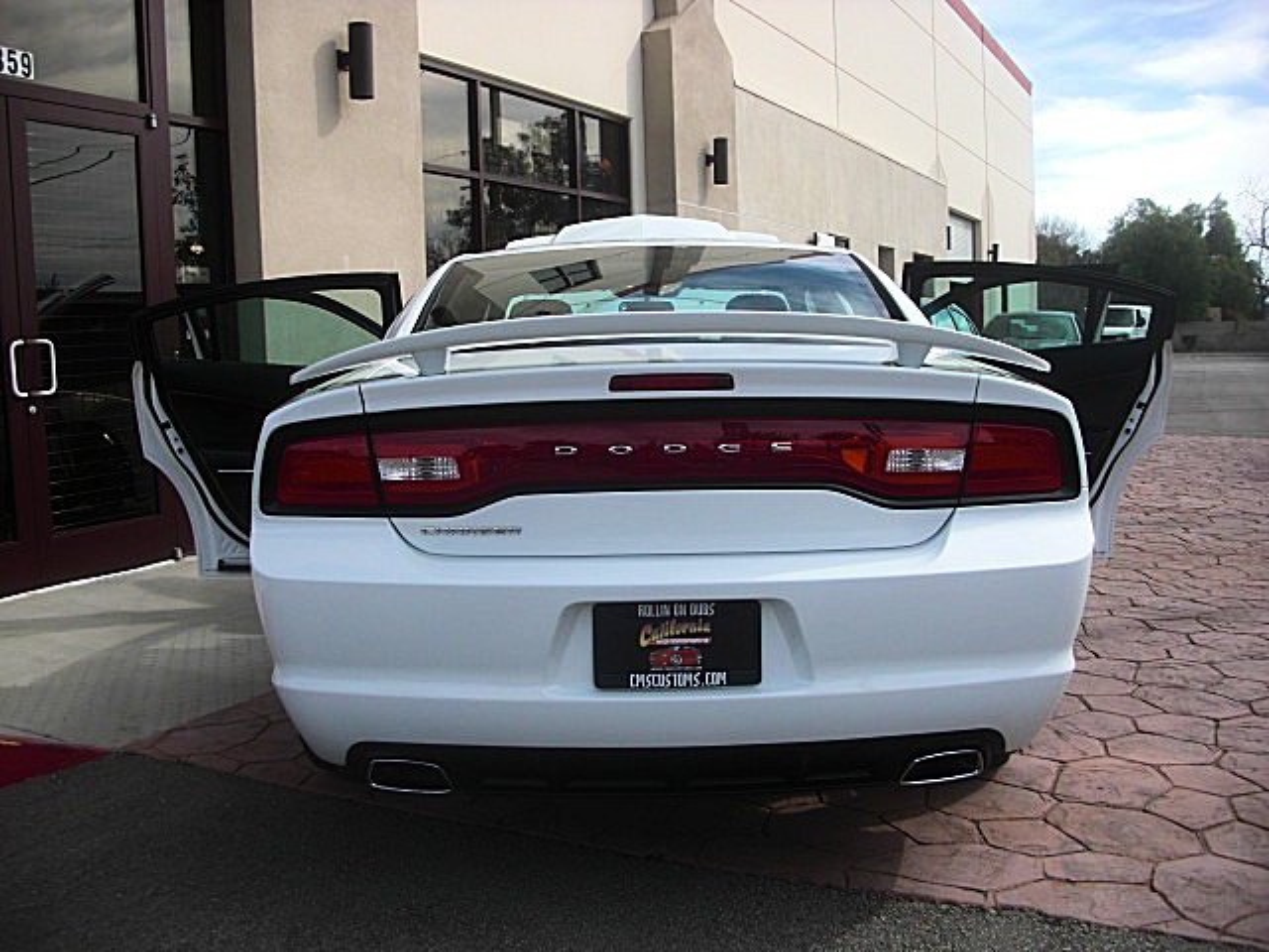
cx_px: 634
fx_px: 1320
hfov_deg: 51.4
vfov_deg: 39.7
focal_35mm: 36
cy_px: 476
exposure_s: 1/640
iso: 50
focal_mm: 6.3
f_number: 2.8
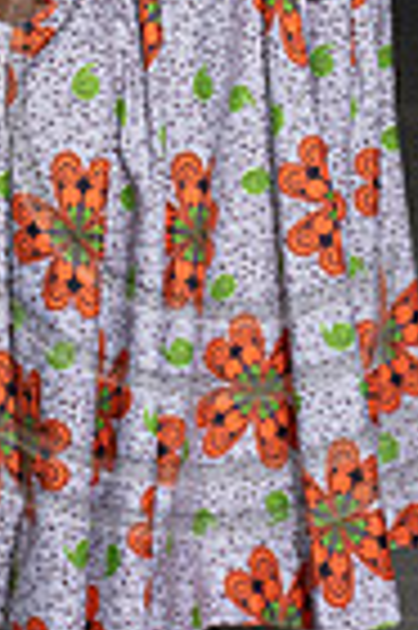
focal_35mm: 402
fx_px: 7018
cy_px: 81
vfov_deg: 5.1
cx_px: 198
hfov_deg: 3.4
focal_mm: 125
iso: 1000
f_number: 6.3
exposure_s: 1/160
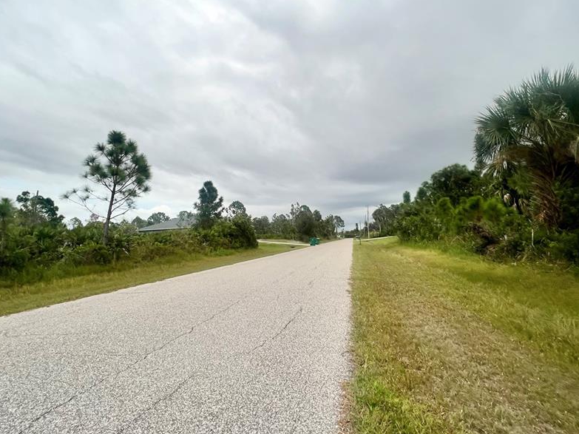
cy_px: 199
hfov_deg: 91.0
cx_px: 302
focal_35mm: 17
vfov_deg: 74.6
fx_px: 284
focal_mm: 1.57
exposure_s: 1/99
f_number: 1.8
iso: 50
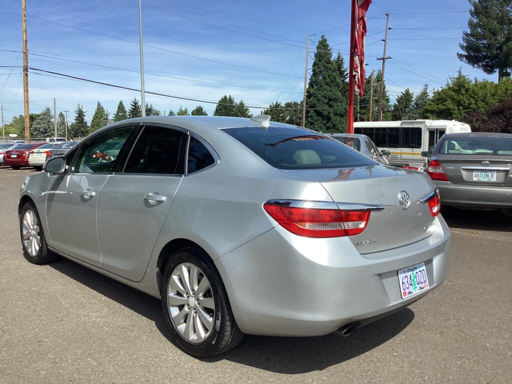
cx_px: 256
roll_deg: -0.6
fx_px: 459
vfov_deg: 45.4
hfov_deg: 58.4
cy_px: 192
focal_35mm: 31
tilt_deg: -7.2
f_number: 2.4
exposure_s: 1/1335
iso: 25
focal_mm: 3.3
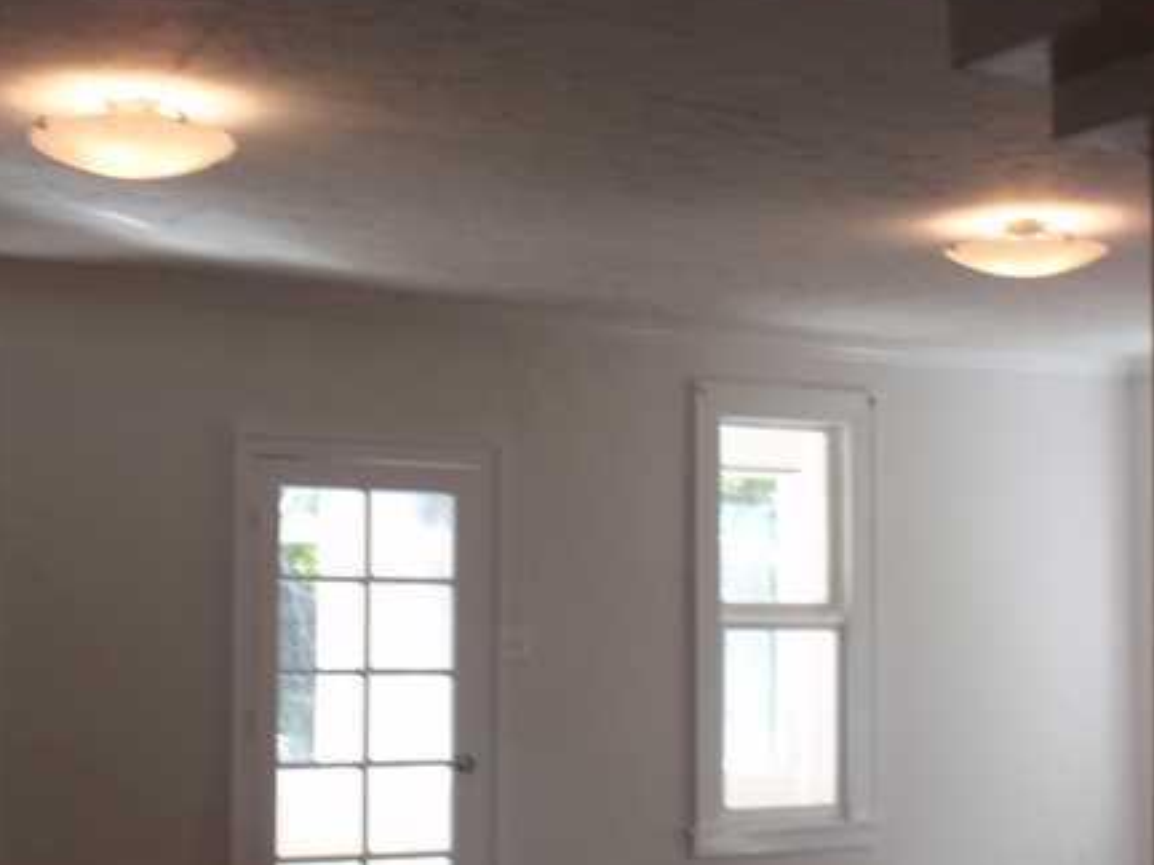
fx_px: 2100
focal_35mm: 63
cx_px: 459
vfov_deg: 23.3
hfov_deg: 30.6
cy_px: 507
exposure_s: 1/50
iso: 64
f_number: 3.5
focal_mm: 6.07
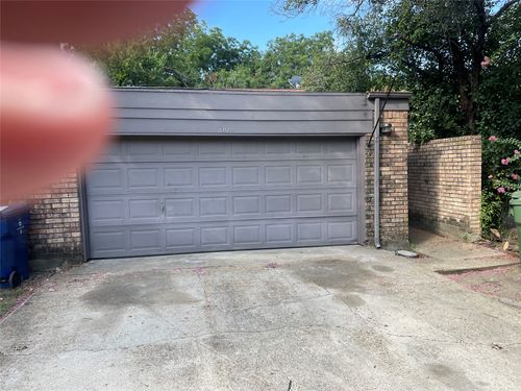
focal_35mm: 26
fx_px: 391
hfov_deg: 67.3
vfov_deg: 53.1
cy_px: 196
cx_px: 260
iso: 32
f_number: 1.6
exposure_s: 1/590
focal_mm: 4.2
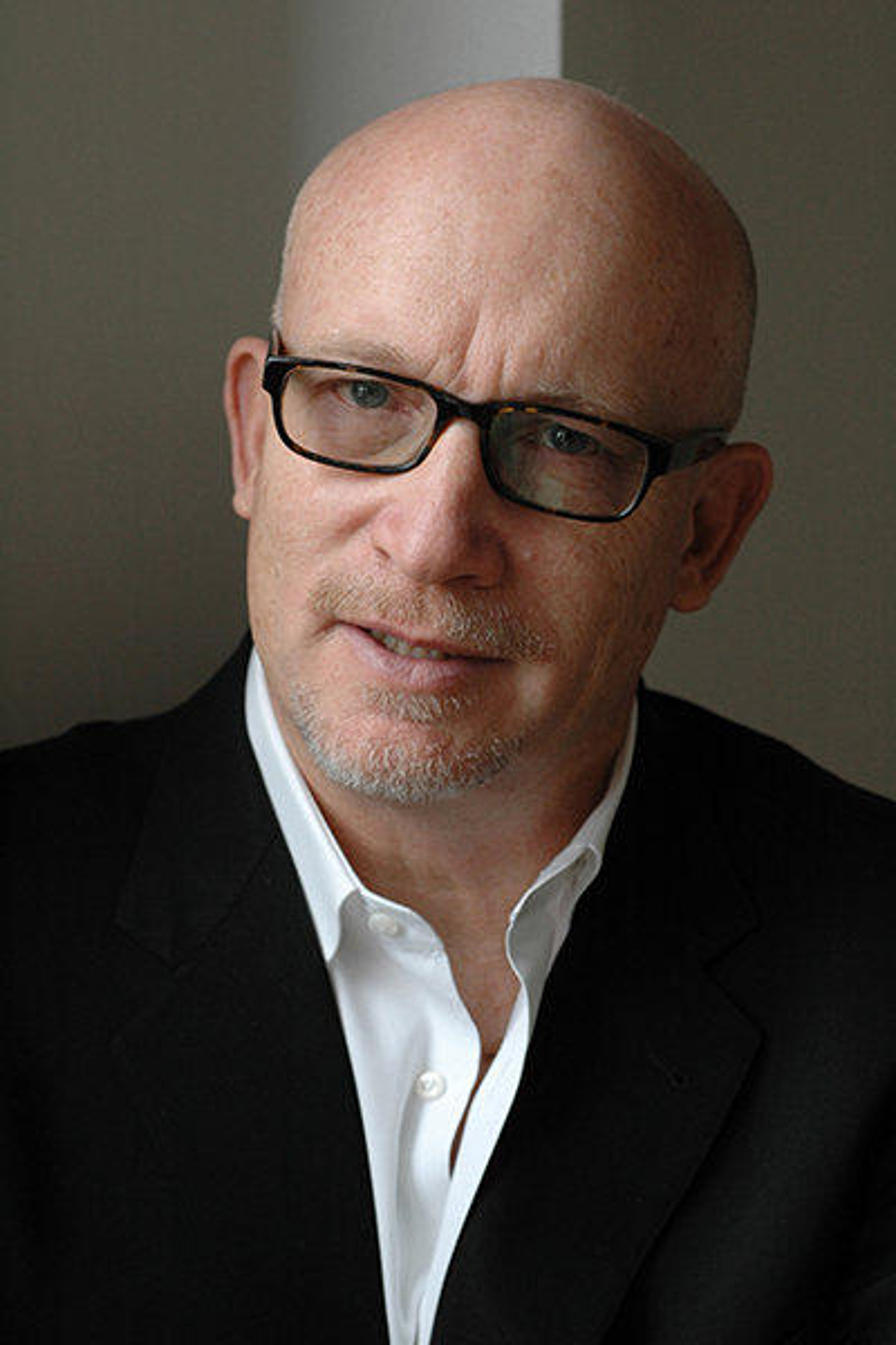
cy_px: 672
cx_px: 448
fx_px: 3360
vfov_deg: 22.6
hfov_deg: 15.2
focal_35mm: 90
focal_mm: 60
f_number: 5.6
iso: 400
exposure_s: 1/100
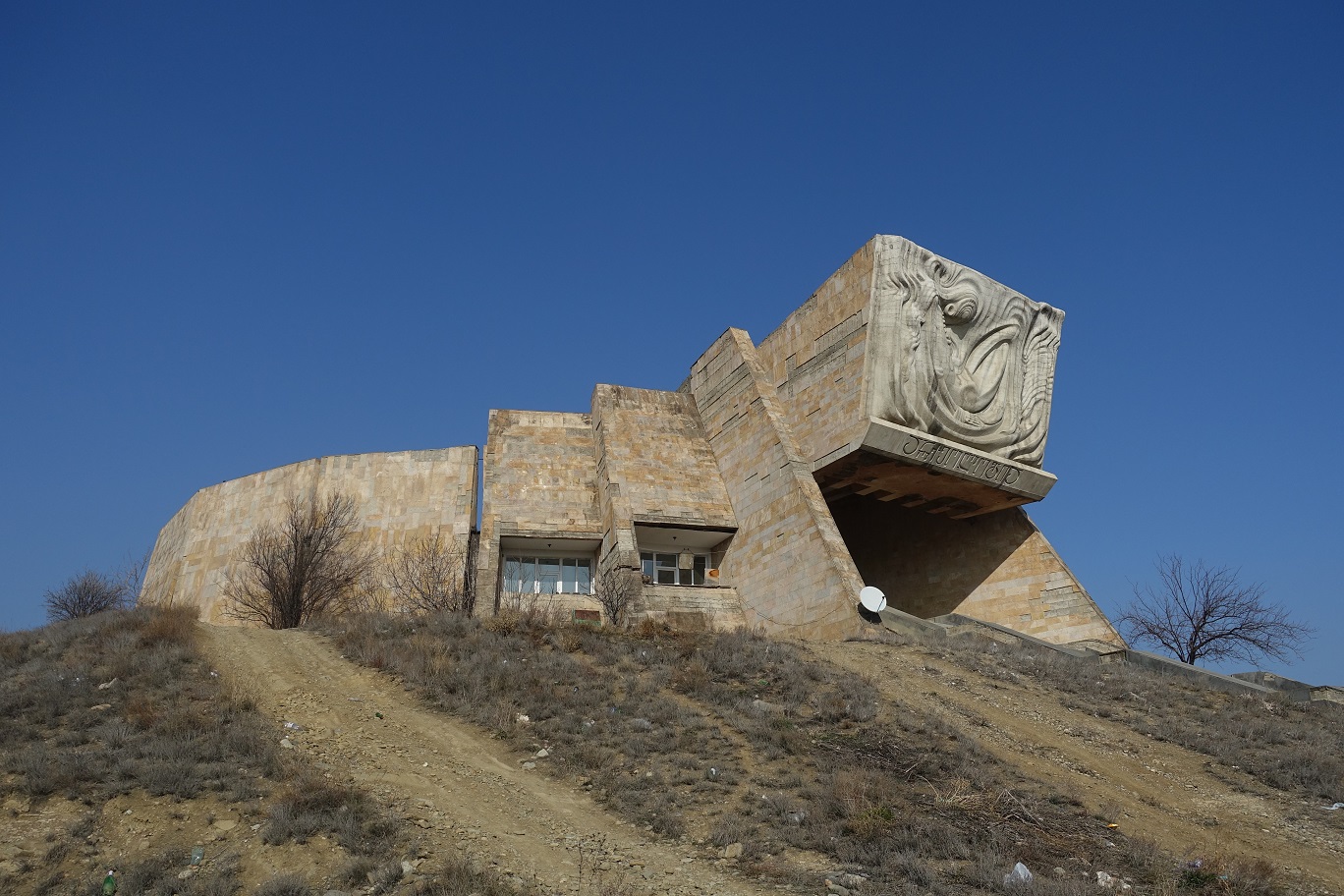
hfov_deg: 61.9
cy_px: 448
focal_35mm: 30
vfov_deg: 43.6
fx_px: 1120
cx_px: 672
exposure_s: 1/250
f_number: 4
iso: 125
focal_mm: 11.12
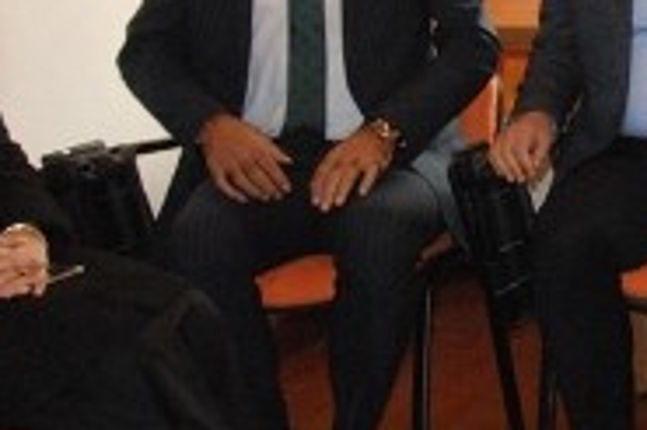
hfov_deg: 12.3
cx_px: 1088
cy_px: 171
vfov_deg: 8.8
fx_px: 2801
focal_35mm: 156
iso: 1600
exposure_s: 1/60
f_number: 5.6
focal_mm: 30
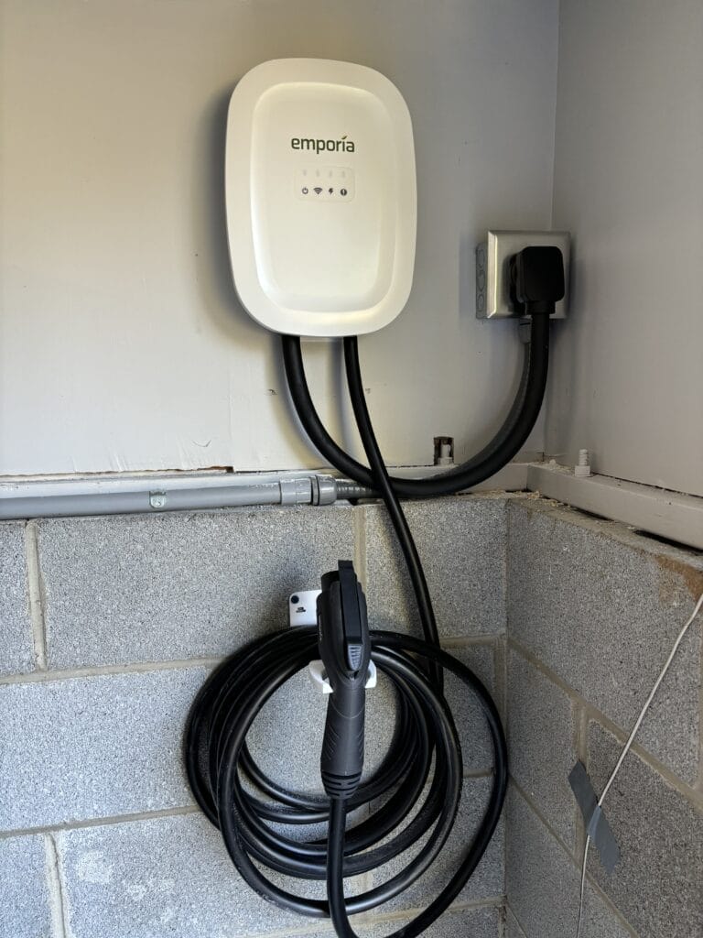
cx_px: 352
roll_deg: +0.1
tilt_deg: -7.3
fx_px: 704
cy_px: 469
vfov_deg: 67.3
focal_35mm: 26
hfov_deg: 53.1
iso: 100
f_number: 1.6
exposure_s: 1/120
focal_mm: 5.96
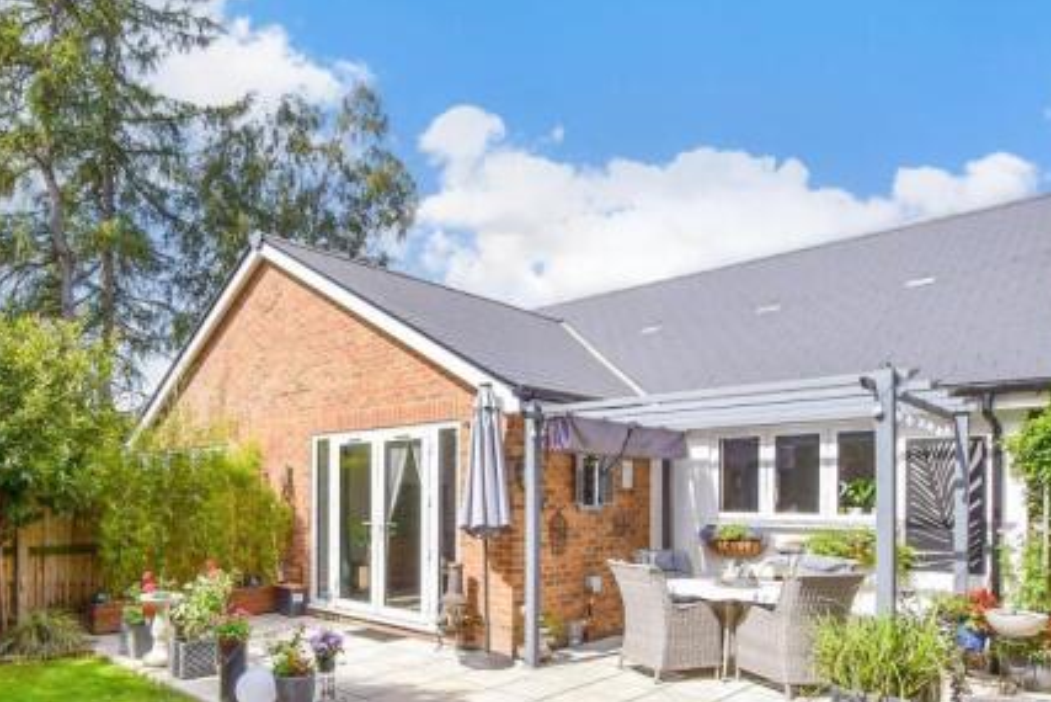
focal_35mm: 23
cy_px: 494
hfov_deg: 74.6
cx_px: 385
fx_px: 672
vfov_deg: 53.5
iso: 320
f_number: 8
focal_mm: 10
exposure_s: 1/640
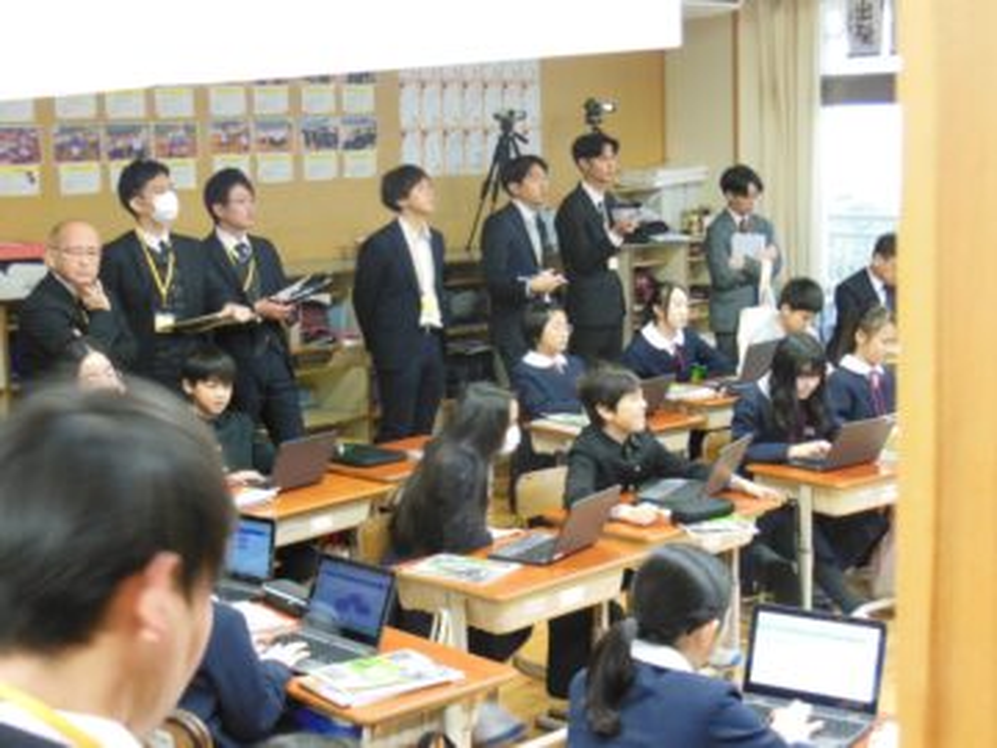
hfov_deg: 32.2
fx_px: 1728
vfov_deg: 24.4
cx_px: 498
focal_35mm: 60
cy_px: 374
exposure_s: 1/8
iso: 500
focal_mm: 10.7
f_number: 5
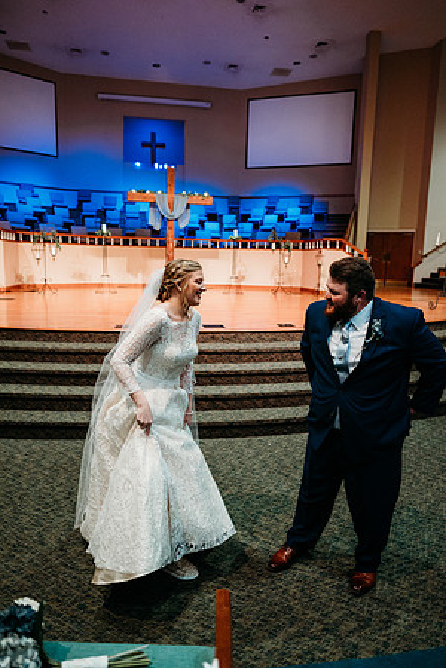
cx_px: 223
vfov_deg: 73.7
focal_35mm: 24
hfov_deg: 53.1
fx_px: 446
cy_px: 334
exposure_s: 1/200
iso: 2500
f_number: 1.8
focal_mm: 24
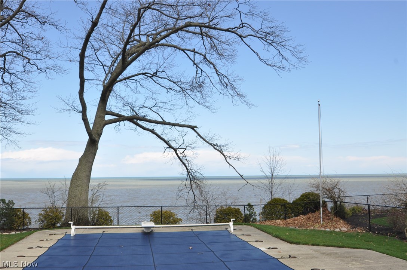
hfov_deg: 53.2
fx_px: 406
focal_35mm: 36
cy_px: 135
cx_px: 204
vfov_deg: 36.8
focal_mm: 24
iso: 400
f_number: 11
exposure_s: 1/500
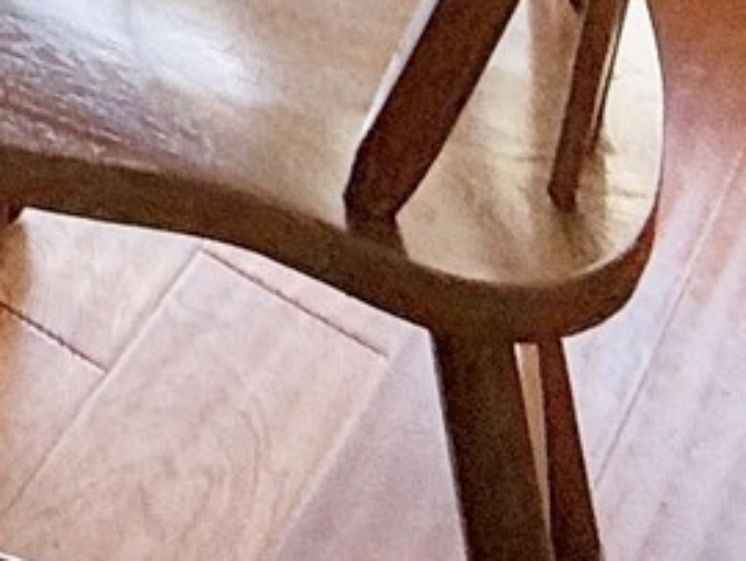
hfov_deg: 16.3
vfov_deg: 8.7
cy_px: -1509
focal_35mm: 106
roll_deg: -2.1
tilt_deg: -0.7
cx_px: -497
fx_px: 2286
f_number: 2.2
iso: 64
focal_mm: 2.22
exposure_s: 1/120
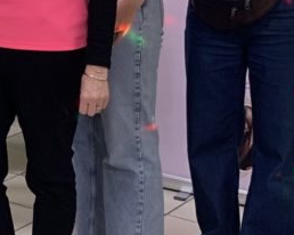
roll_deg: -0.1
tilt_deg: -6.2
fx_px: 1026
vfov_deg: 12.5
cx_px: -231
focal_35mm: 118
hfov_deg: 14.4
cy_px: -98
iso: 160
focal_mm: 4.25
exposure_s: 1/60
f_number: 1.8
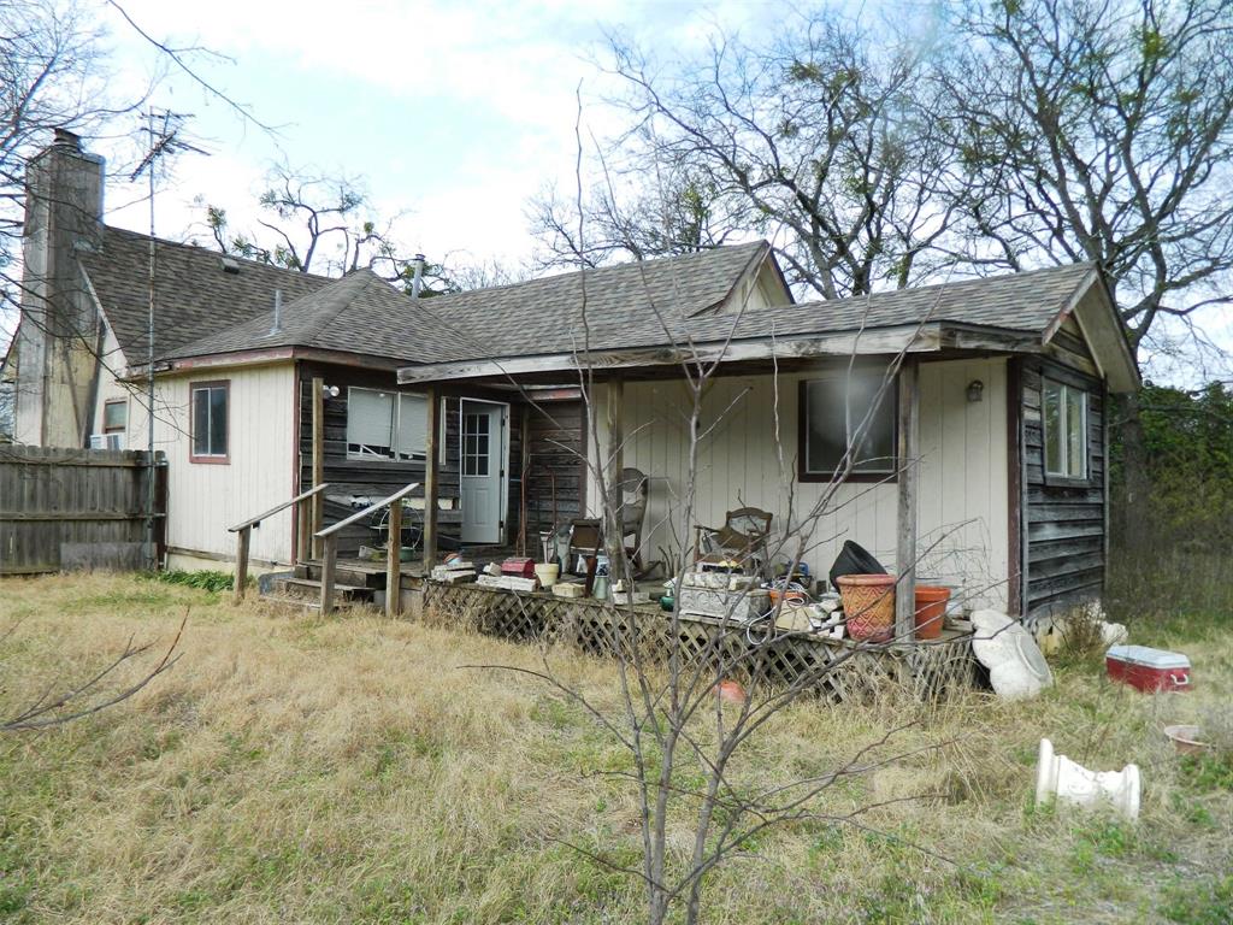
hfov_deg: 69.4
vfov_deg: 54.9
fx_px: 890
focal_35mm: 25
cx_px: 616
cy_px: 462
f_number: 3.1
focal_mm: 4.5
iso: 110
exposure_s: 1/640
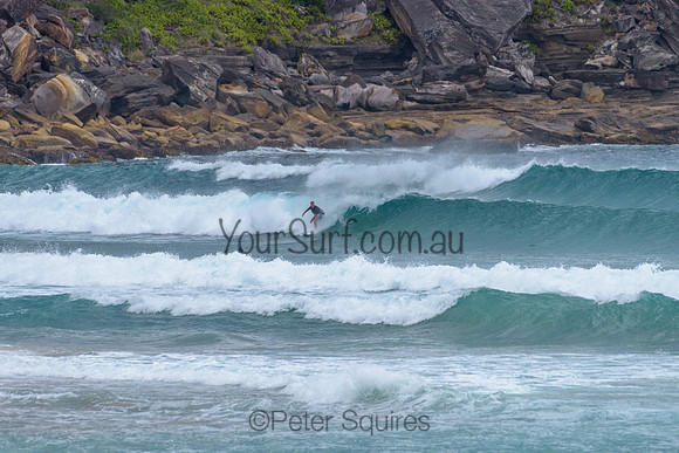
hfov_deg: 3.4
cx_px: 330
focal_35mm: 613
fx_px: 11567
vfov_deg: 2.2
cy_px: 220
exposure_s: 1/2000
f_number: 5.6
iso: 320
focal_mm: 500
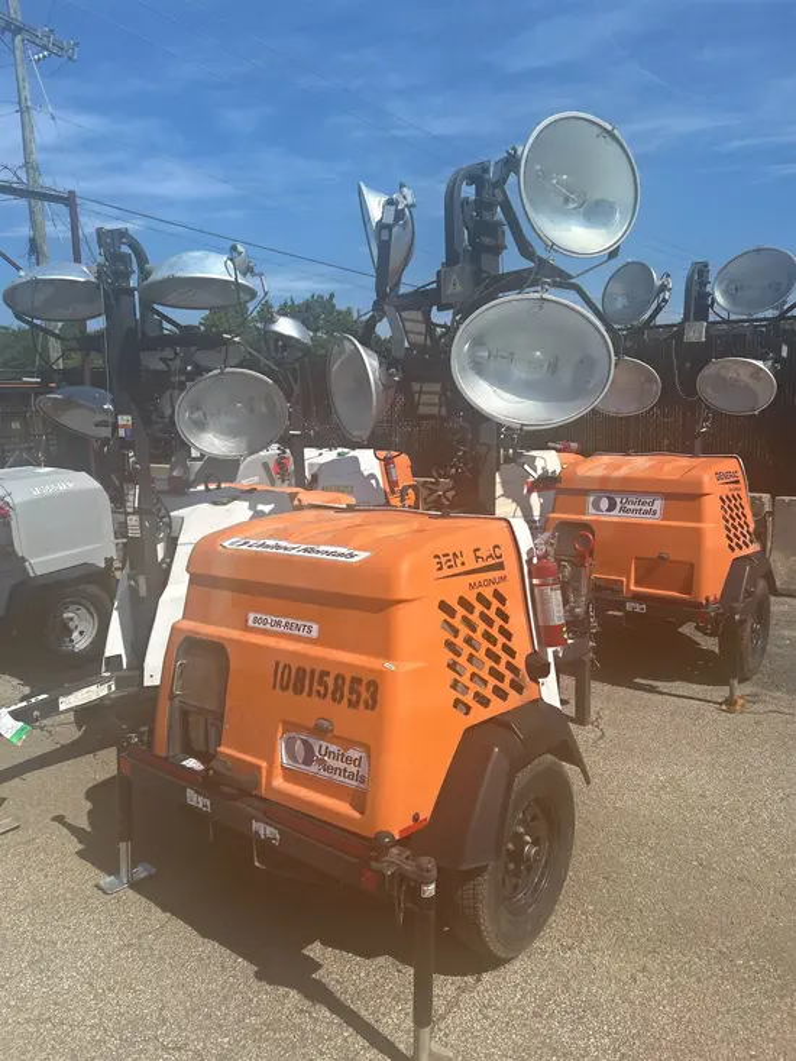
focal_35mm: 26
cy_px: 530
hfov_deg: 53.1
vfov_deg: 67.3
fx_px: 797
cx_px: 398
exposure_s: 1/4274
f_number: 1.5
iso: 50
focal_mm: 5.7
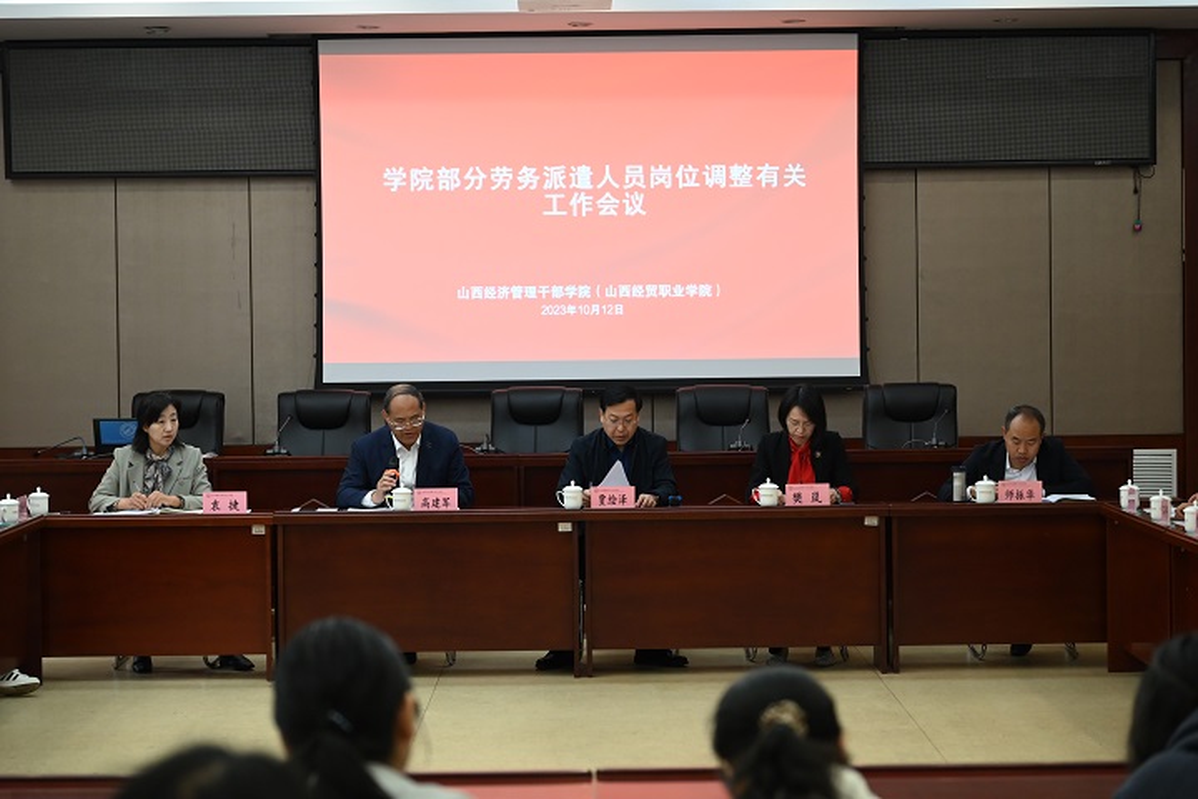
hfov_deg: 27.0
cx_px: 599
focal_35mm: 75
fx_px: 2496
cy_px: 400
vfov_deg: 18.2
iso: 1600
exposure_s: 1/160
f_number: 4
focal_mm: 75
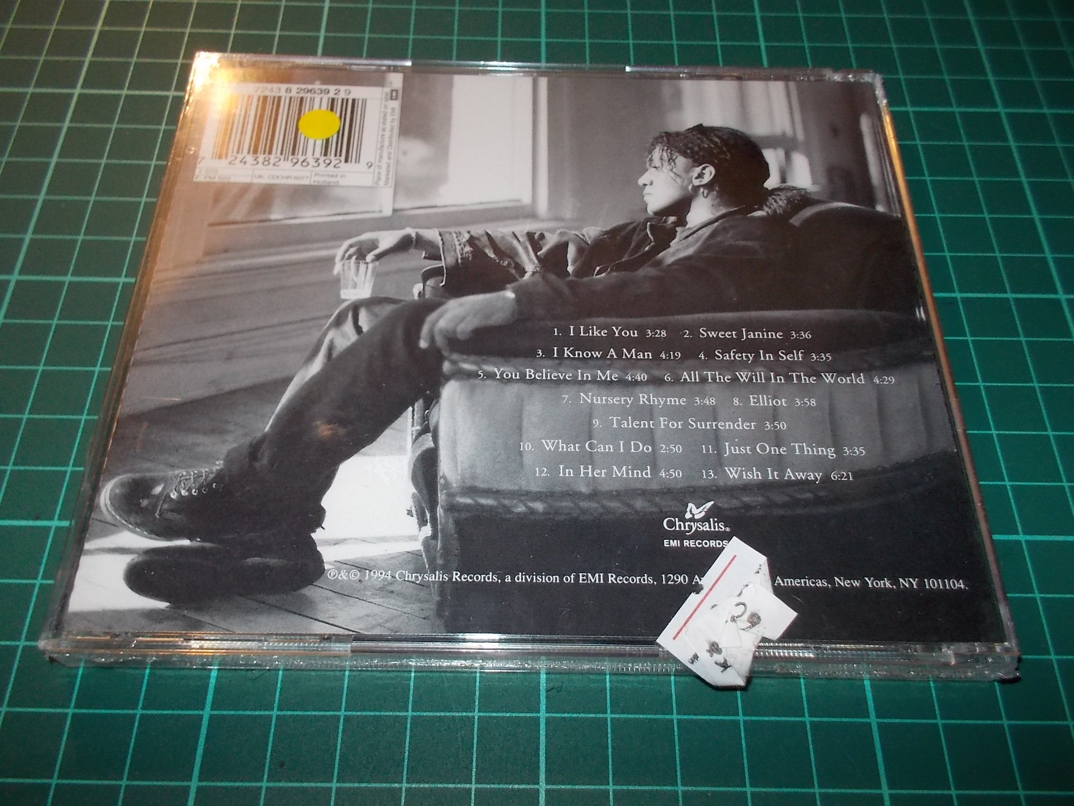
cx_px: 537
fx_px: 900
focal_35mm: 29
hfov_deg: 61.7
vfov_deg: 48.2
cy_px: 403
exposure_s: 1/30
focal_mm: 4.1
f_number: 3.3
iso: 200
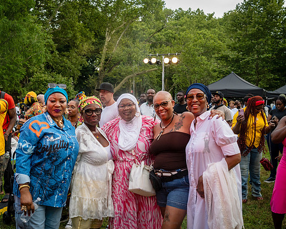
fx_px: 339
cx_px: 129
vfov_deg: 37.3
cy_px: 114
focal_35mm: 40
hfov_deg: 45.7
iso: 1600
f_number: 4.5
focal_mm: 35
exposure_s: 1/400
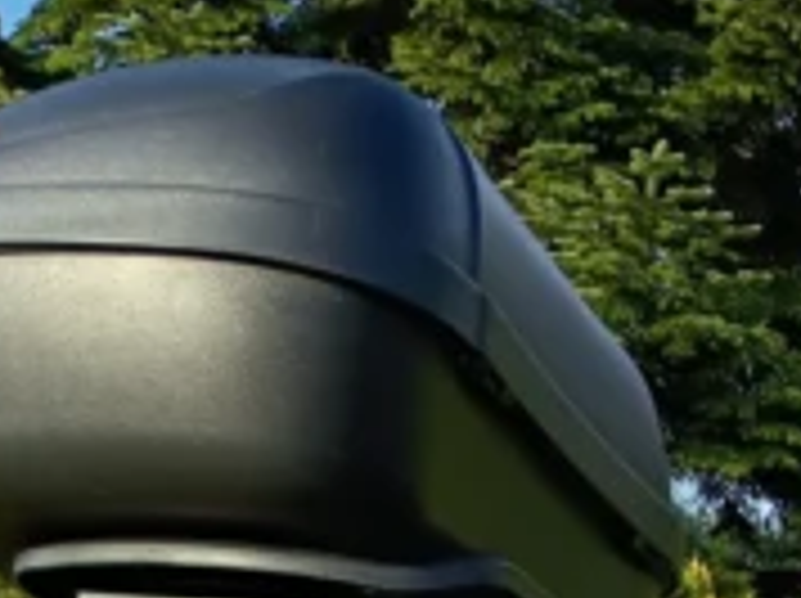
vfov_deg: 12.0
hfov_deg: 15.0
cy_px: 1236
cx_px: 1588
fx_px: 2496
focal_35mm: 108
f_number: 1.7
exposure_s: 1/170
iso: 50
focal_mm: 5.24
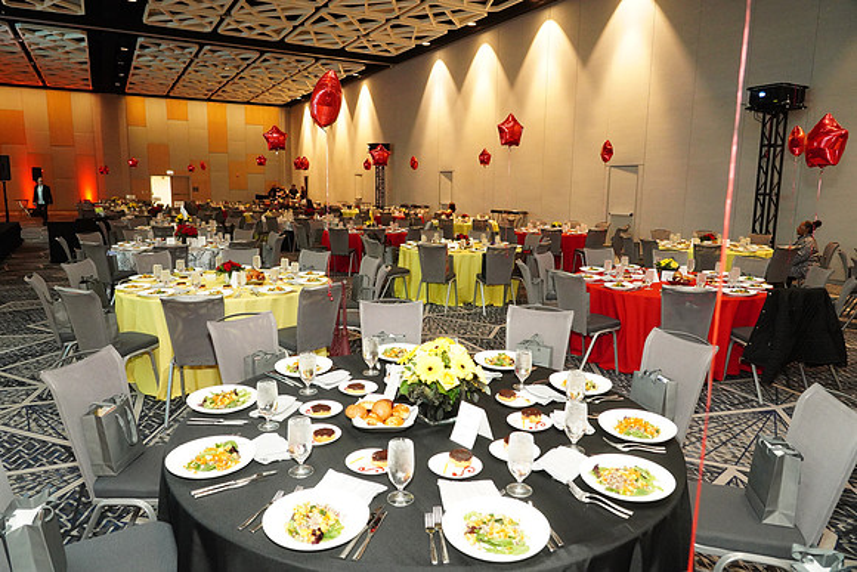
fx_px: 571
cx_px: 428
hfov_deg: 73.7
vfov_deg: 53.2
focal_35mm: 24
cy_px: 286
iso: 10000
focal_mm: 24
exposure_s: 1/100
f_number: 5.6
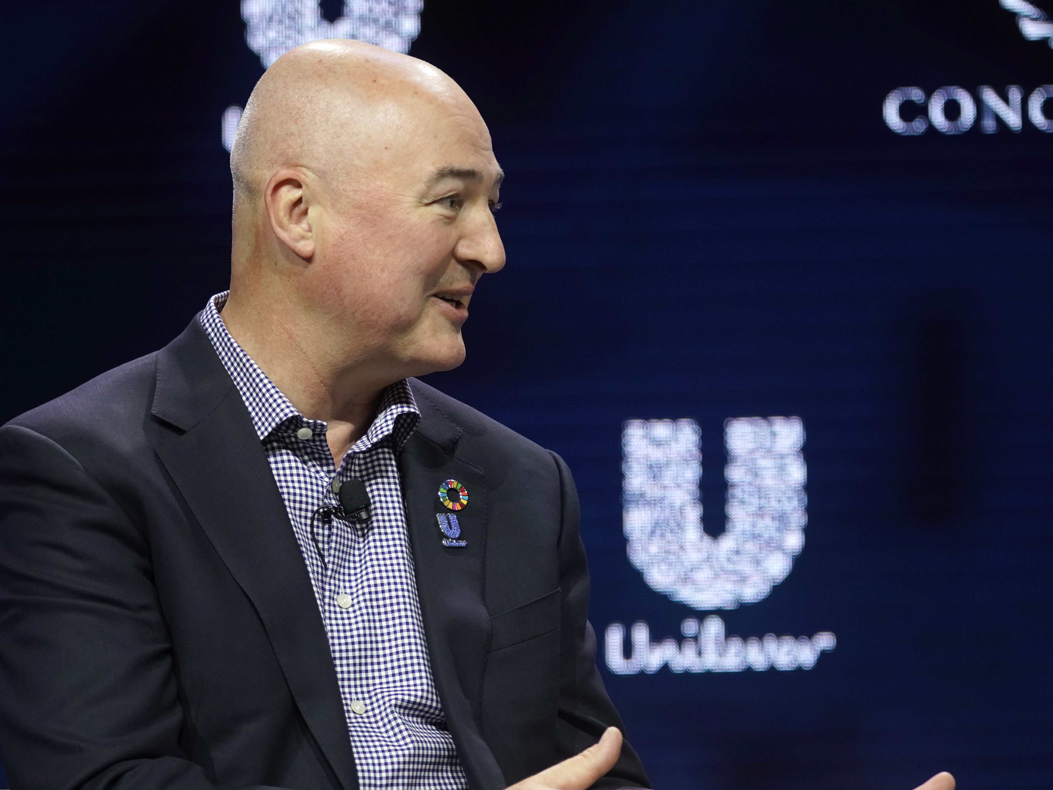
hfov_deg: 8.7
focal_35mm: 227
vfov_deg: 6.5
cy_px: 508
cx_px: 402
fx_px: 6906
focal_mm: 160
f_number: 4
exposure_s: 1/250
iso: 1250
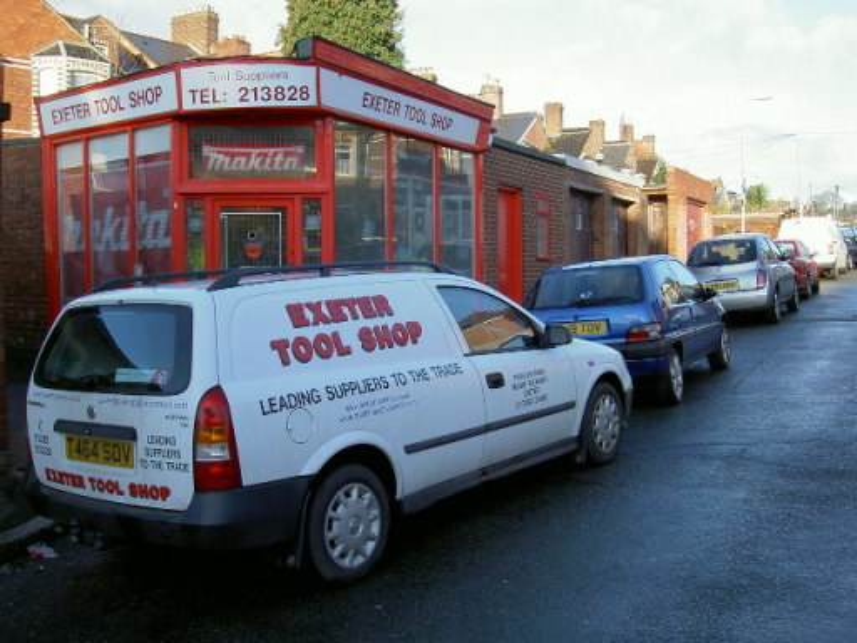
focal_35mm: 39
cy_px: 322
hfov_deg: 47.9
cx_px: 428
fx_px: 966
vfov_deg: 36.8
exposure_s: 1/122
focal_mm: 8
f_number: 4.7
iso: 100
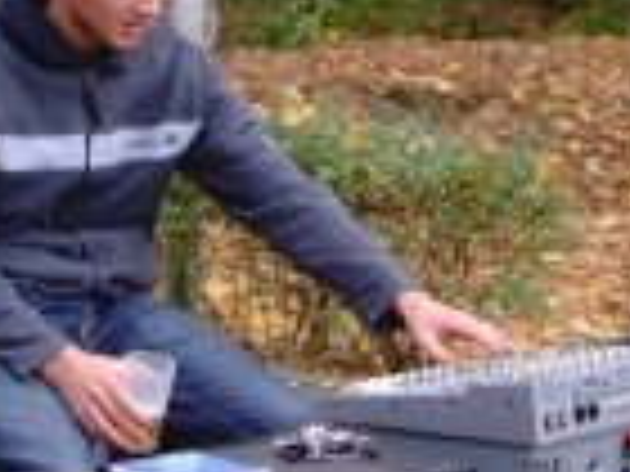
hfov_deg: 14.2
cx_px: 270
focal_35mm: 139
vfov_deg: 10.6
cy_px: 115
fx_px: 2530
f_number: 3.5
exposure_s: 1/90
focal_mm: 6.6
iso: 100
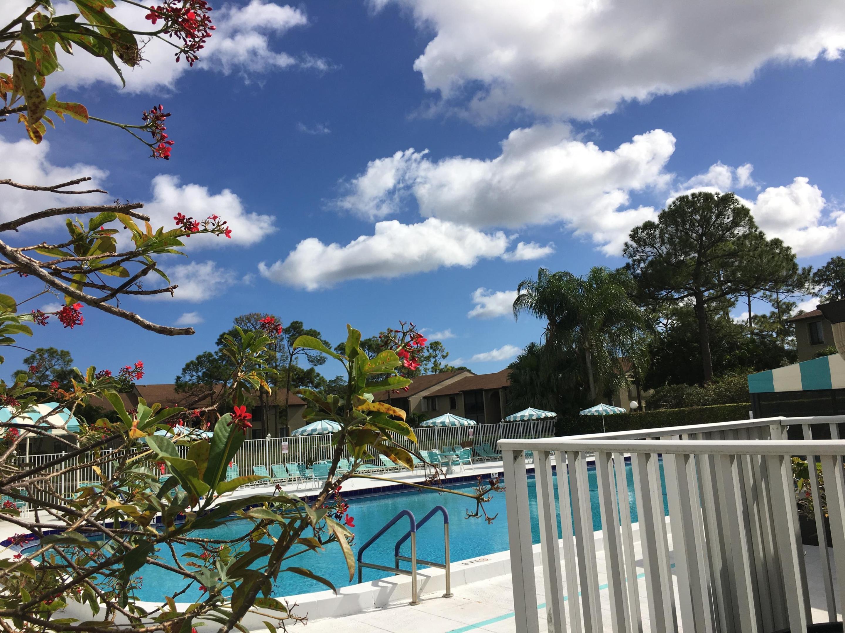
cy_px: 316
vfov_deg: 48.2
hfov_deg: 61.7
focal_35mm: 29
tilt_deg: +8.7
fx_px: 708
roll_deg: +3.4
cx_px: 422
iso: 25
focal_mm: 4.15
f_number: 2.2
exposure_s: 1/3663
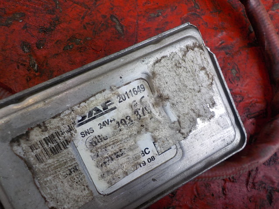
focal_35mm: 30
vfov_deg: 46.8
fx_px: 242
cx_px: 140
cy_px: 104
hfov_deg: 60.0
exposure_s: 1/40
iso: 125
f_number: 3.3
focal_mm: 4.1
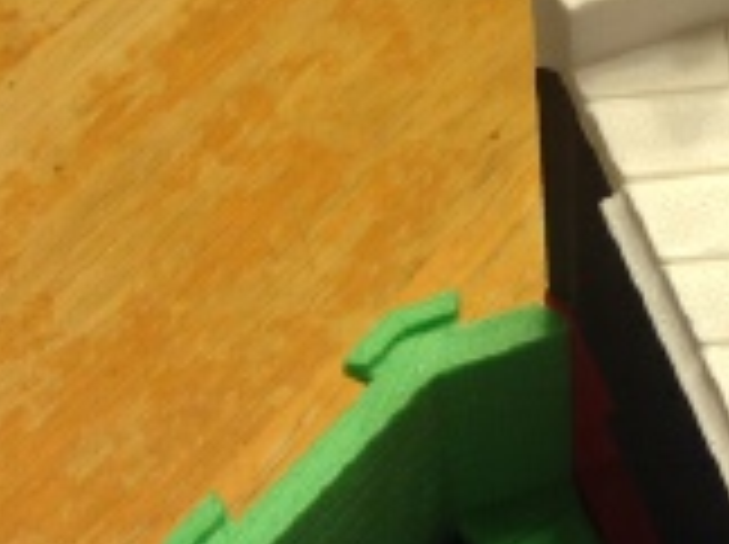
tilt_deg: -67.9
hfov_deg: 16.7
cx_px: 675
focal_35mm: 116
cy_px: 652
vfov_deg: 12.4
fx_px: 2439
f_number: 2.4
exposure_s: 1/30
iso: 50
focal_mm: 4.28
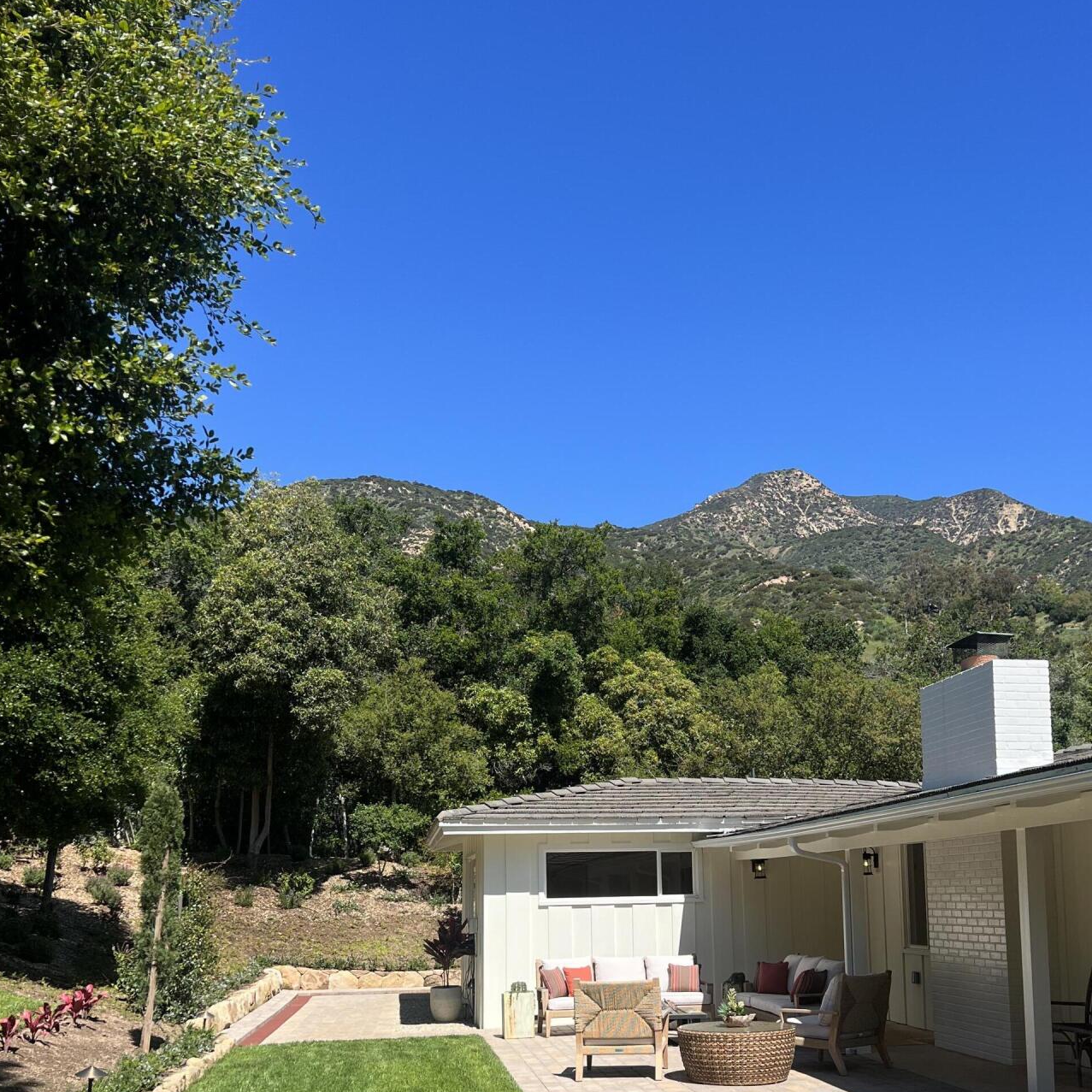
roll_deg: -0.8
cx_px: 625
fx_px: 1285
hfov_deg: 45.9
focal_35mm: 36
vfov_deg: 45.2
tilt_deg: +7.7
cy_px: 751
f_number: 1.5
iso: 50
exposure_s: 1/3257
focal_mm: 5.7
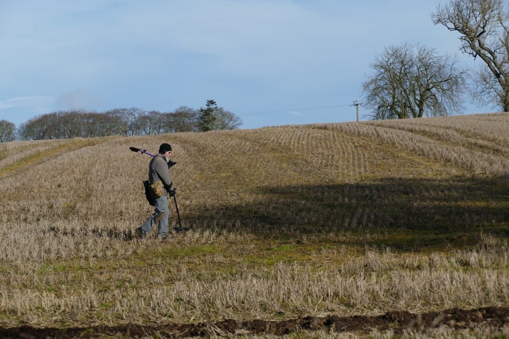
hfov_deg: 13.3
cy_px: 170
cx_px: 254
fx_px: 2178
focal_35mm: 154
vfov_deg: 8.9
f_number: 4.5
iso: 125
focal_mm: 56.08
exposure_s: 1/1600
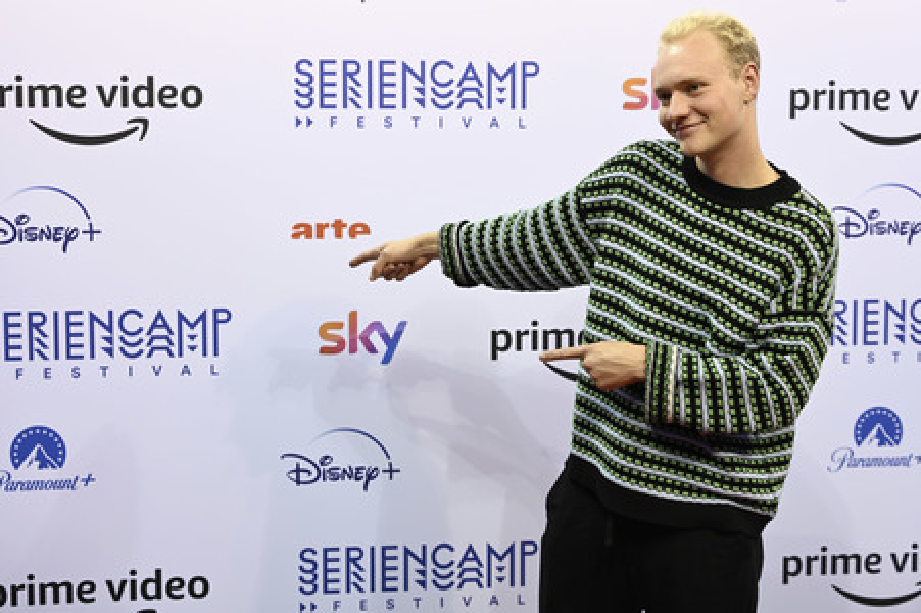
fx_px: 1457
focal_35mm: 57
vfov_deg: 23.7
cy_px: 306
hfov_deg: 35.1
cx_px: 460
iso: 500
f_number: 4
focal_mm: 57
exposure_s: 1/200
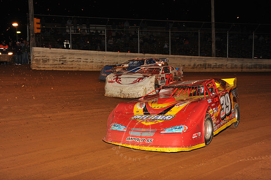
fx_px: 376
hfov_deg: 39.6
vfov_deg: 27.0
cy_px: 90
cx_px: 136
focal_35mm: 50
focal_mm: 50
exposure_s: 1/320
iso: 800
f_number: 7.1
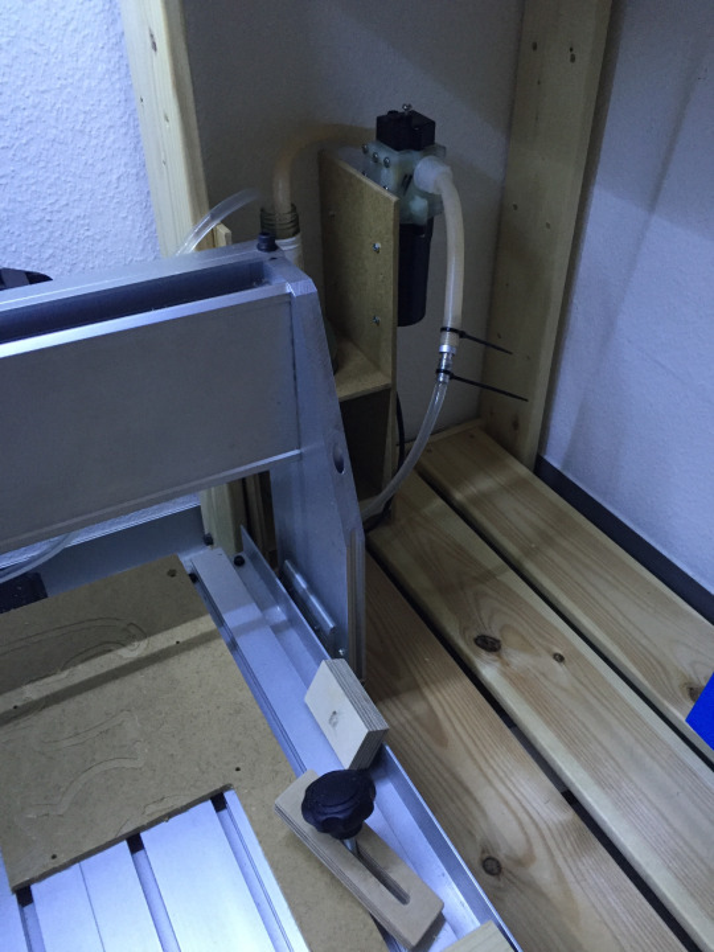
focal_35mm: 29
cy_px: 476
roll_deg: +0.6
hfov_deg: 48.2
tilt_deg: -36.8
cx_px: 357
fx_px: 798
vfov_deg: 61.7
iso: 250
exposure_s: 1/17
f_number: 2.2
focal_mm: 4.15
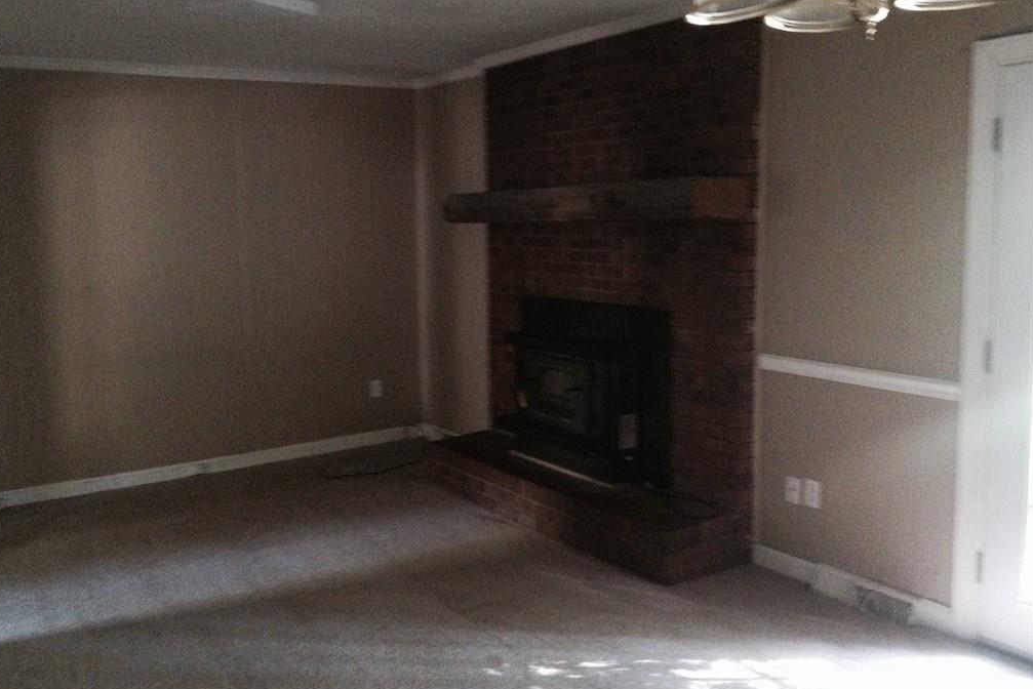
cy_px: 327
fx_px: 1062
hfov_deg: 51.9
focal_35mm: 37
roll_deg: +0.9
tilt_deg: -7.6
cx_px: 510
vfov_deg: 36.0
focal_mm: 4.28
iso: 800
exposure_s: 1/15
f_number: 2.4
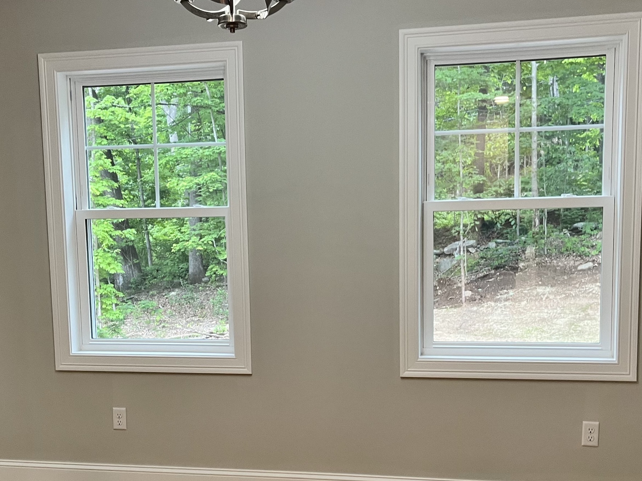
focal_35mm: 45
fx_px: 835
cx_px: 308
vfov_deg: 31.9
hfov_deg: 42.1
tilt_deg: -6.9
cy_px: 326
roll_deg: +0.9
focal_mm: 5.1
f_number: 1.6
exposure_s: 1/60
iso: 100
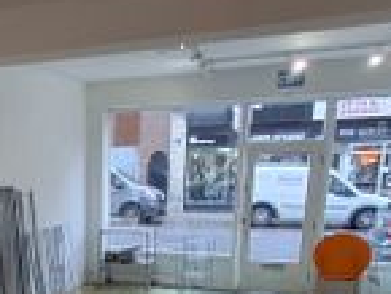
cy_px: 281
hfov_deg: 39.9
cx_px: 43
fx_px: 497
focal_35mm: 44
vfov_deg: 31.0
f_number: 2.2
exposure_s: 1/50
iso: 64
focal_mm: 1.64
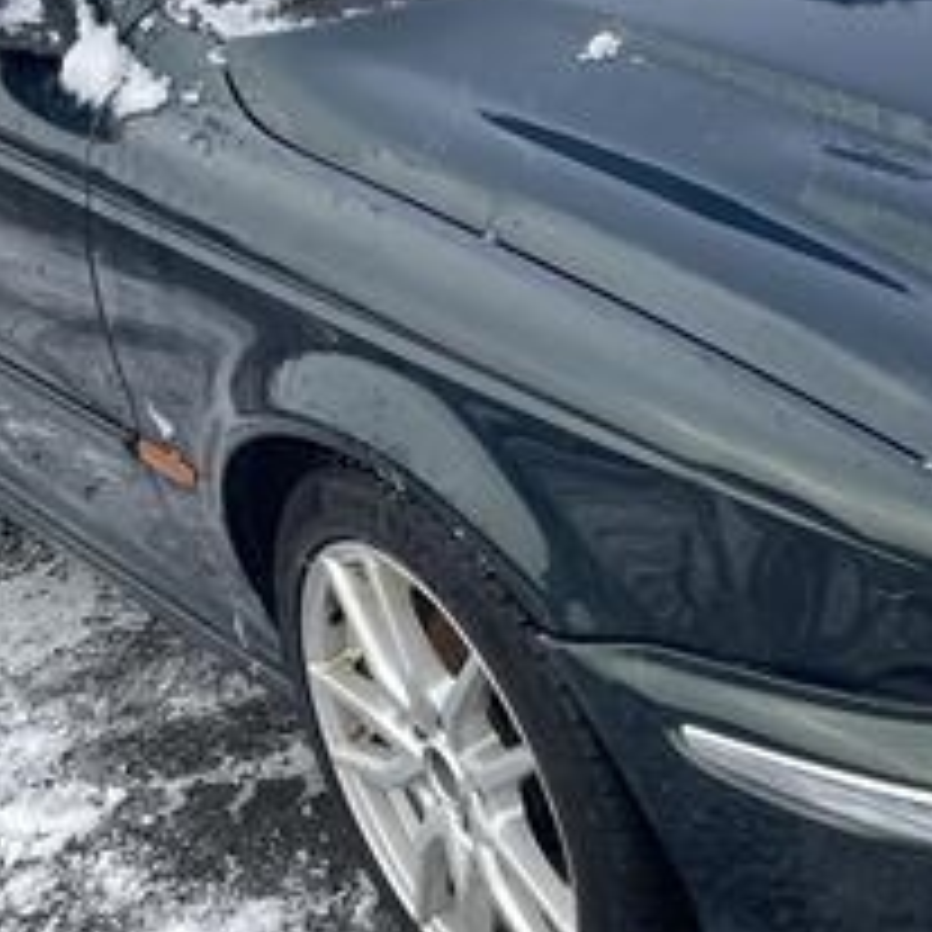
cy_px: 504
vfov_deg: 24.3
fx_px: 2163
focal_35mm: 71
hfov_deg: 23.7
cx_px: 842
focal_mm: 4.2
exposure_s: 1/231
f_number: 1.6
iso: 32
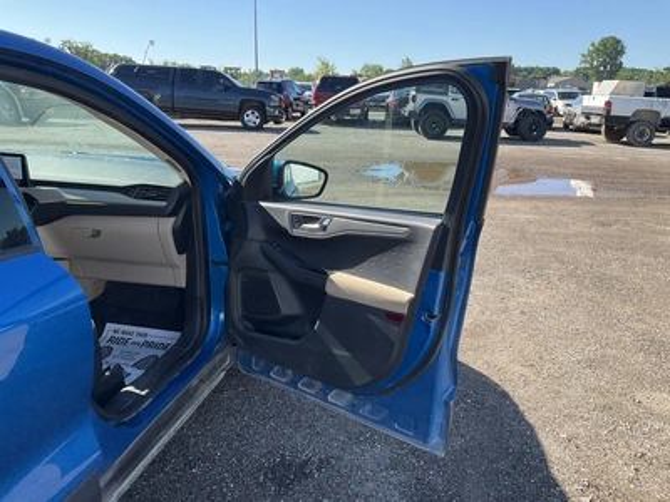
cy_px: 251
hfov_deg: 61.7
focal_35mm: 29
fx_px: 561
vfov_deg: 48.2
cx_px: 335
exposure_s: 1/599
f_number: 1.8
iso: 25
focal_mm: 3
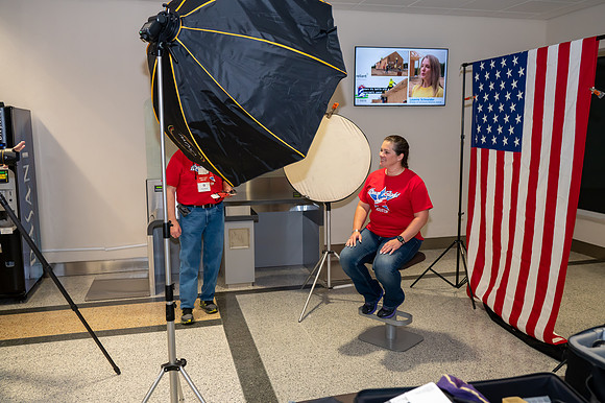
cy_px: 202
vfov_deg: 41.7
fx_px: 529
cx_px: 302
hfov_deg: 59.5
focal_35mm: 32
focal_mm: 31.5
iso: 4000
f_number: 5
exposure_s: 1/160
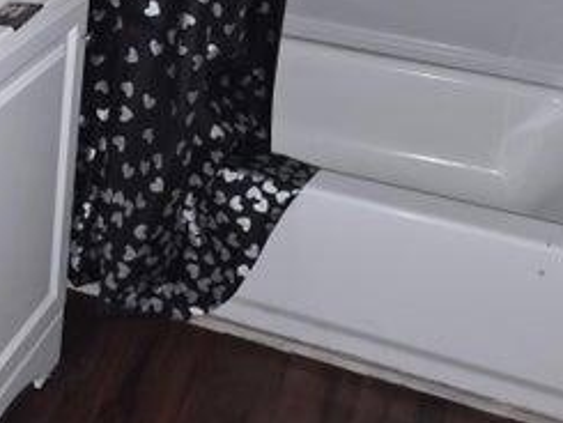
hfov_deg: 31.1
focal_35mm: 60
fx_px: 976
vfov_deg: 23.5
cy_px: 5
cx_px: 85
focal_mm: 5.4
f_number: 1.8
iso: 125
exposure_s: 1/18
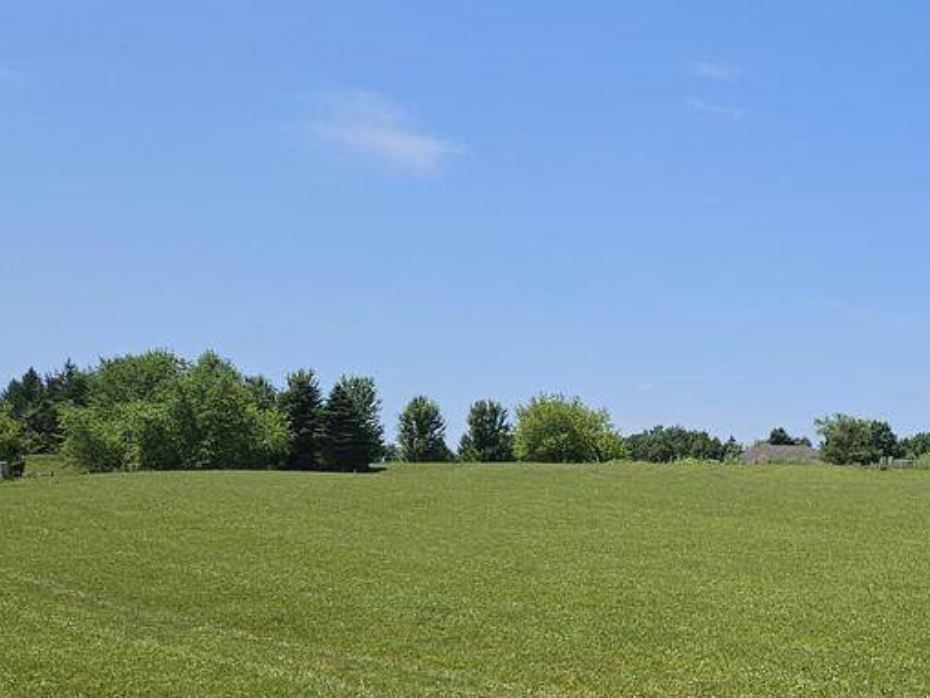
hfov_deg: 31.3
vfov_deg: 24.6
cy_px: 601
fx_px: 1558
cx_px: 881
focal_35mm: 58
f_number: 1.8
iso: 25
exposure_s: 1/3211
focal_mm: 5.4
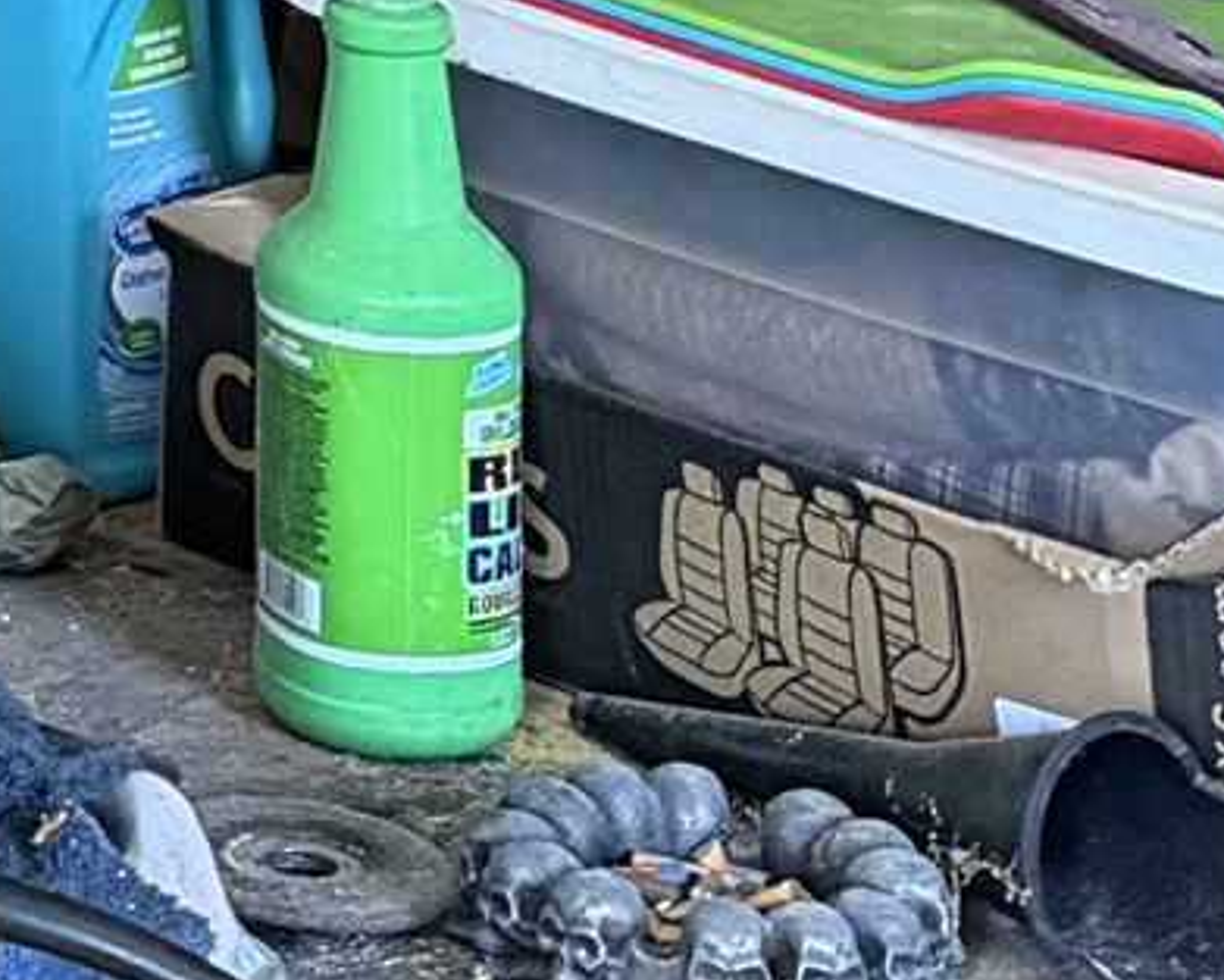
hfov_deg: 9.6
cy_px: -2364
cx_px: -1393
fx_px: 6667
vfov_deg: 7.1
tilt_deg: +5.8
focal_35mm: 184
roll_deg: -0.3
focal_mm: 6.76
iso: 400
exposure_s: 1/60
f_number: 1.78
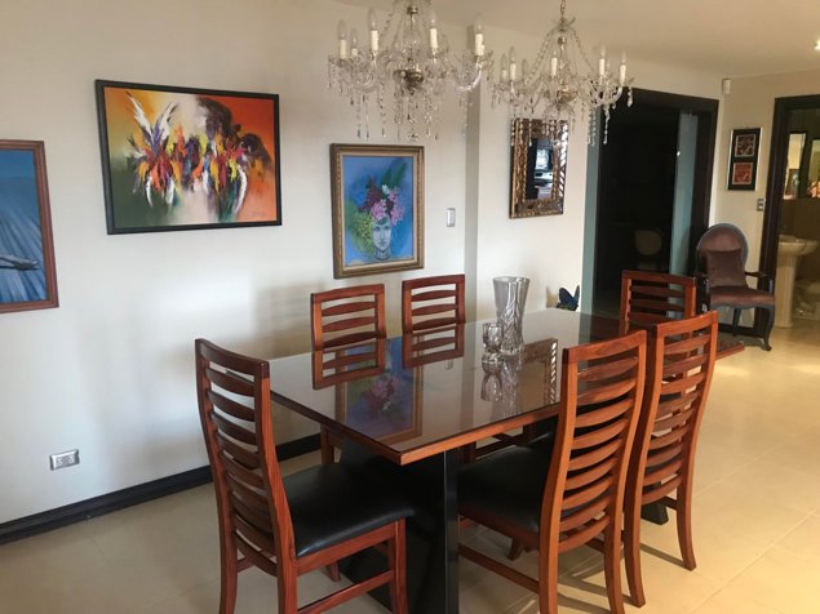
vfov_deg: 49.7
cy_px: 307
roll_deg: +0.4
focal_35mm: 28
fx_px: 663
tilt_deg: -9.3
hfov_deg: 63.5
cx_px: 410
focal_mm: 3.99
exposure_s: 1/8
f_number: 1.8
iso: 100
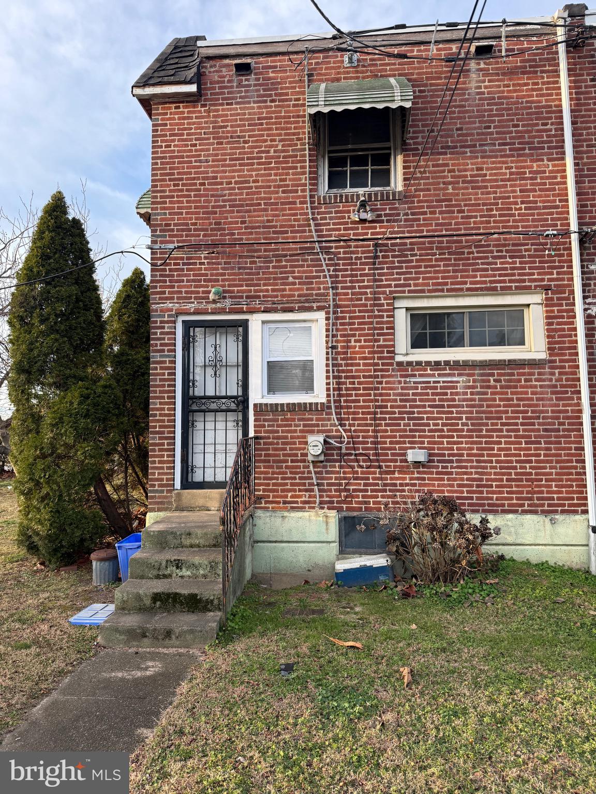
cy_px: 397
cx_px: 298
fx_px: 551
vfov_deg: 71.6
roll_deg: +1.1
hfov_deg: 56.8
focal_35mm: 24
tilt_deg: +4.7
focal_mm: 6.76
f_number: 1.78
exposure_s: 1/389
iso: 100
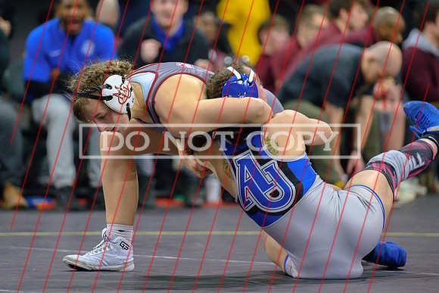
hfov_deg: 8.2
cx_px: 179
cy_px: 115
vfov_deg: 5.5
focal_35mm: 250
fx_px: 3049
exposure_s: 1/800
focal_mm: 200
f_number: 2.8
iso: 5600
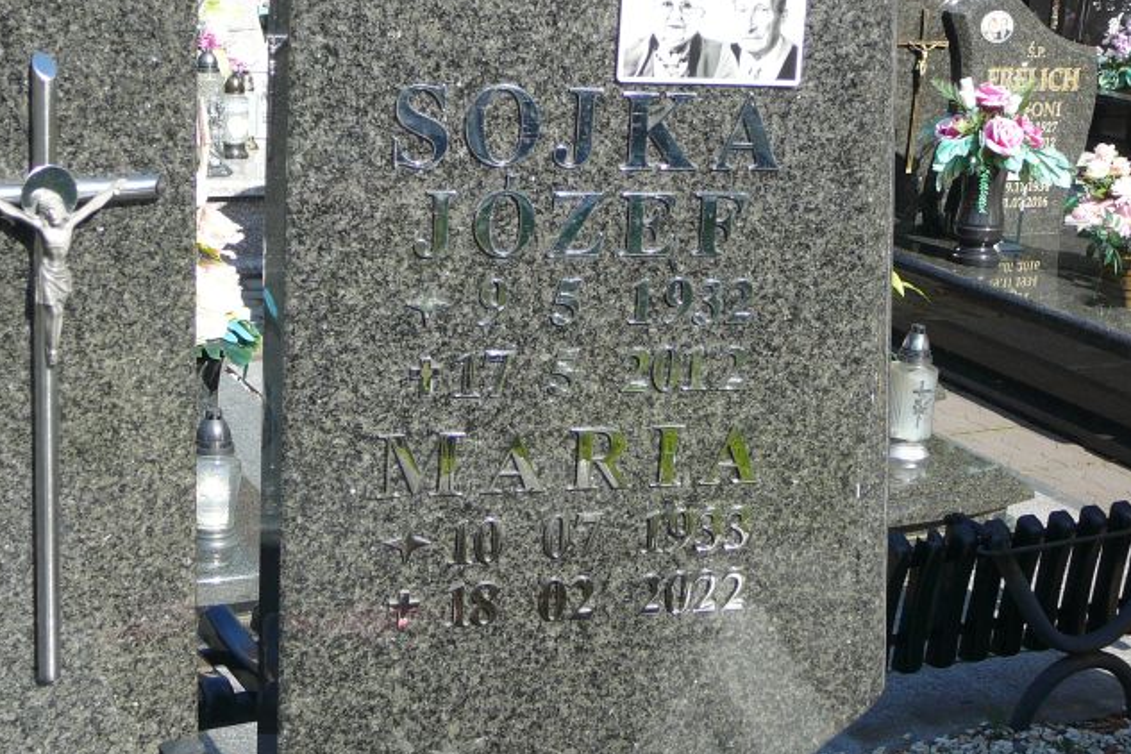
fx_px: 1948
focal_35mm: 62
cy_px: 334
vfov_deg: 21.9
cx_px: 563
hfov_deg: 32.4
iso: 80
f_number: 3.5
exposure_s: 1/400
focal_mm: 8.7
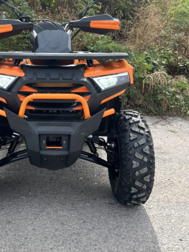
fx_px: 299
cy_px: 106
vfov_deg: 45.6
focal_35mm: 41
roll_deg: +0.3
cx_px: 43
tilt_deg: -9.1
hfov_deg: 34.3
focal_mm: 5.7
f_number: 1.5
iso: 50
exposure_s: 1/1135
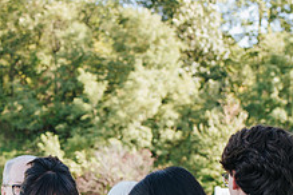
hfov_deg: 20.2
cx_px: 31
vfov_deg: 13.4
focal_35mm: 99
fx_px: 806
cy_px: 233
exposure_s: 1/400
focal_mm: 35
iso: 320
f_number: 3.5
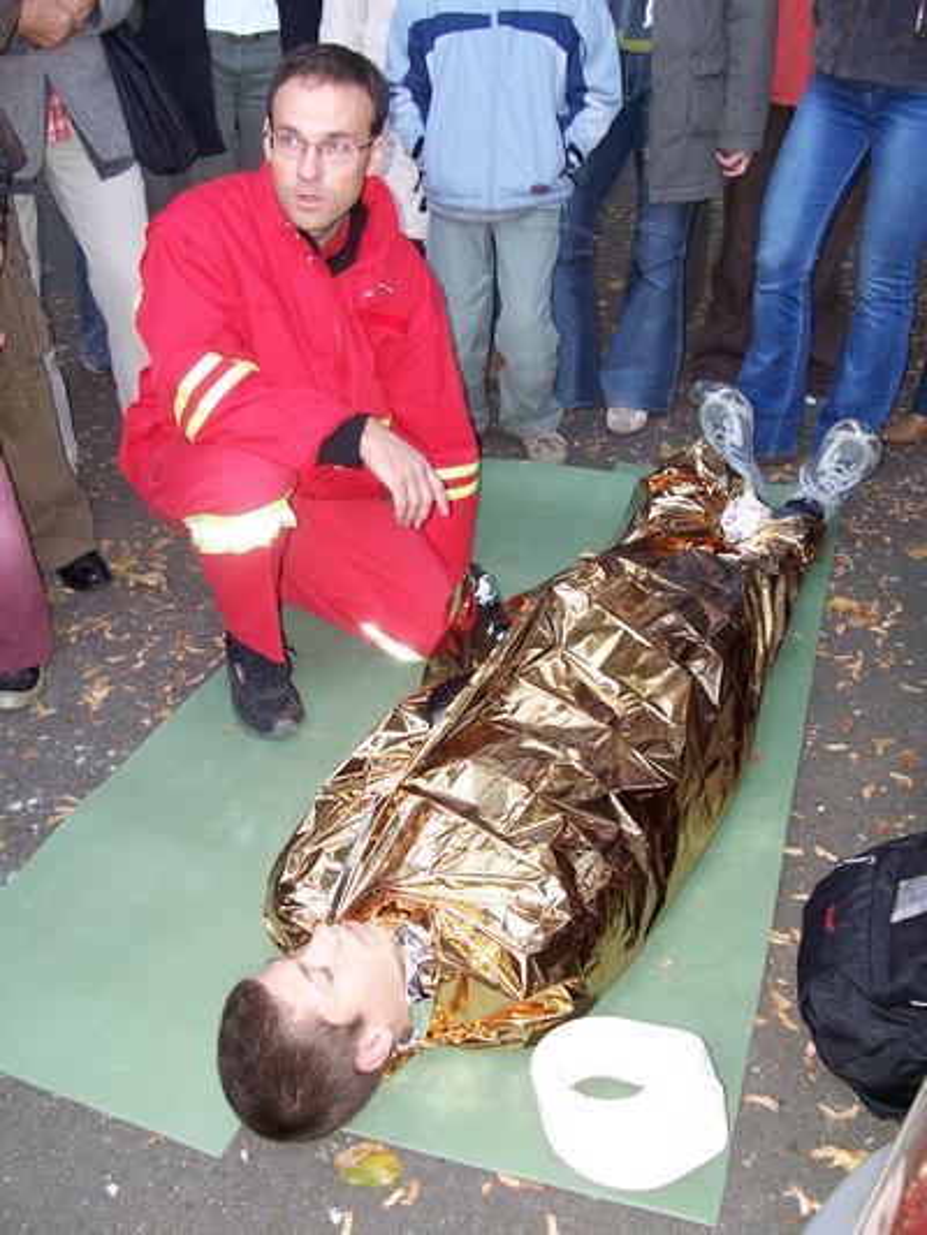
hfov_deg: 40.7
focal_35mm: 35
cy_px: 618
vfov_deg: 52.6
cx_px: 464
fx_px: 1249
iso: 80
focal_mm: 6
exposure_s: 1/60
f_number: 2.8
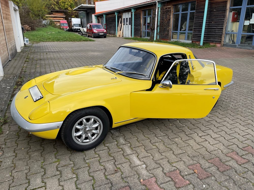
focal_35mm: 26
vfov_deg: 53.1
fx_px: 191
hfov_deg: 67.3
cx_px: 127
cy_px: 95
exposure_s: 1/1739
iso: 32
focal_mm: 5.1
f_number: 1.6
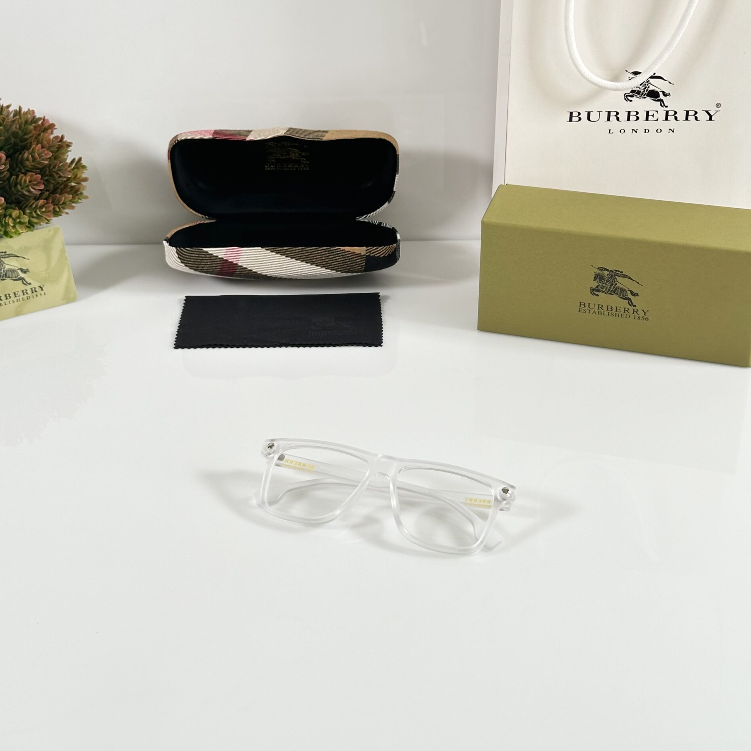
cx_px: 376
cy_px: 327
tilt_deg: -28.6
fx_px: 1399
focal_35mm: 57
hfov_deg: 30.0
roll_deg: +0.7
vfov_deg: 30.0
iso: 80
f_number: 1.78
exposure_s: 1/100
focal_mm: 6.86
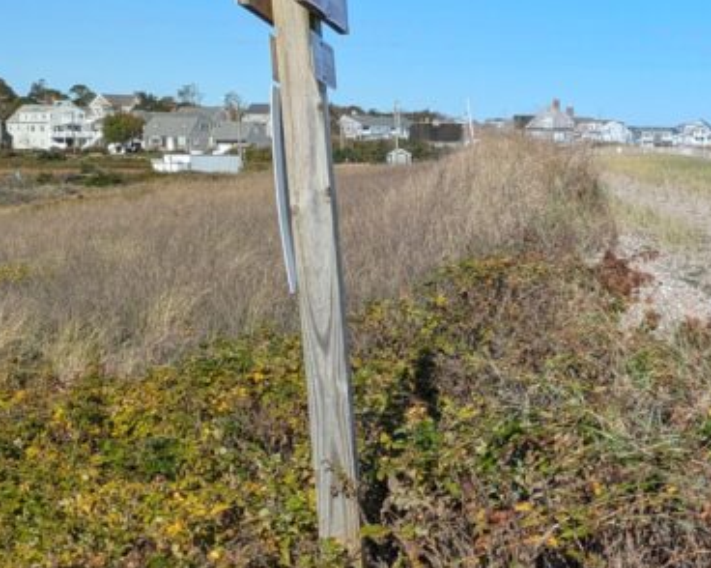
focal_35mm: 68
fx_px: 1430
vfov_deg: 22.5
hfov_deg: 26.5
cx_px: 701
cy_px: 298
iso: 47
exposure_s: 1/2155
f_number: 1.89
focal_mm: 5.43
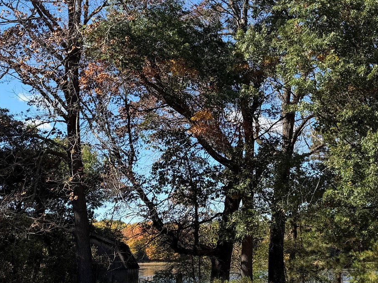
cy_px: 136
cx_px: 313
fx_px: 590
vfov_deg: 27.0
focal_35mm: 54
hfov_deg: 34.2
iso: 80
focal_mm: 6.76
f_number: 1.78
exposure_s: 1/1522
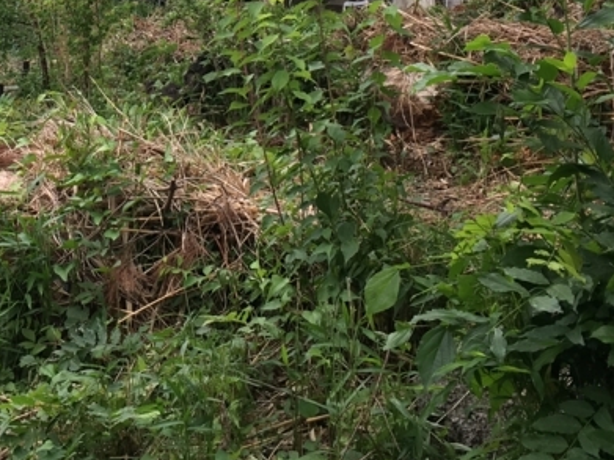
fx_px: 1348
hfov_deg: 24.9
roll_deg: -4.4
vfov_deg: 18.5
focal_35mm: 76
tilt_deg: +7.0
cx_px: 68
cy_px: -72
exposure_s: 1/150
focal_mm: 4.15
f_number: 2.2
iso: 25
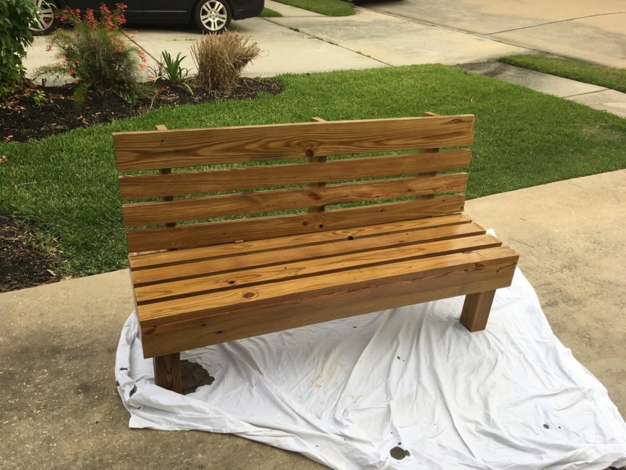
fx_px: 524
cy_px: 235
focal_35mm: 29
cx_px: 313
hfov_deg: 61.7
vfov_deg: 48.2
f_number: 2.2
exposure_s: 1/242
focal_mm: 4.15
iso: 25
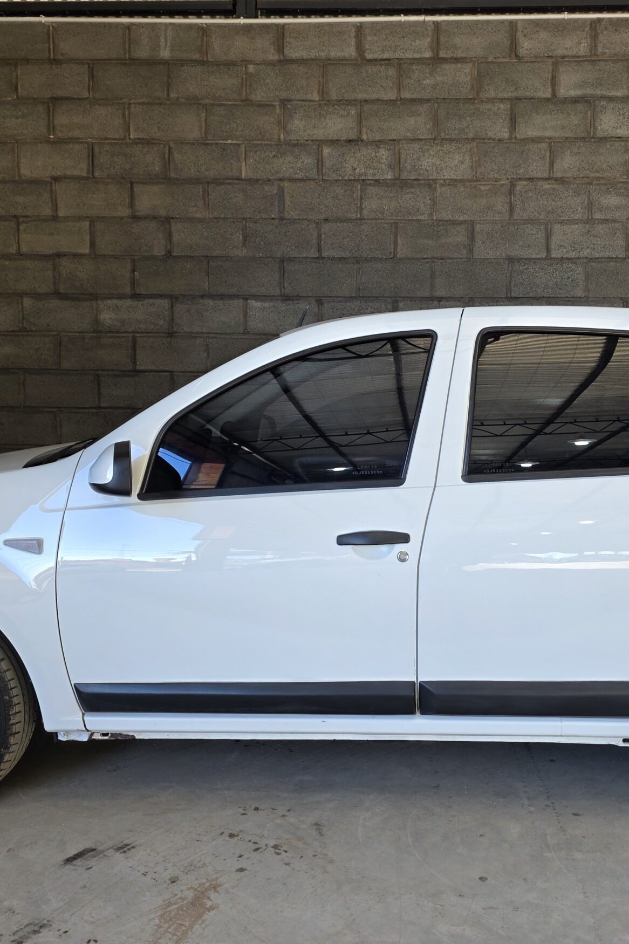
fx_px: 918
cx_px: 380
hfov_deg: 37.7
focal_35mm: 35
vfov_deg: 54.4
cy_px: 432
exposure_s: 1/180
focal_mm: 6.3
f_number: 1.7
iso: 80
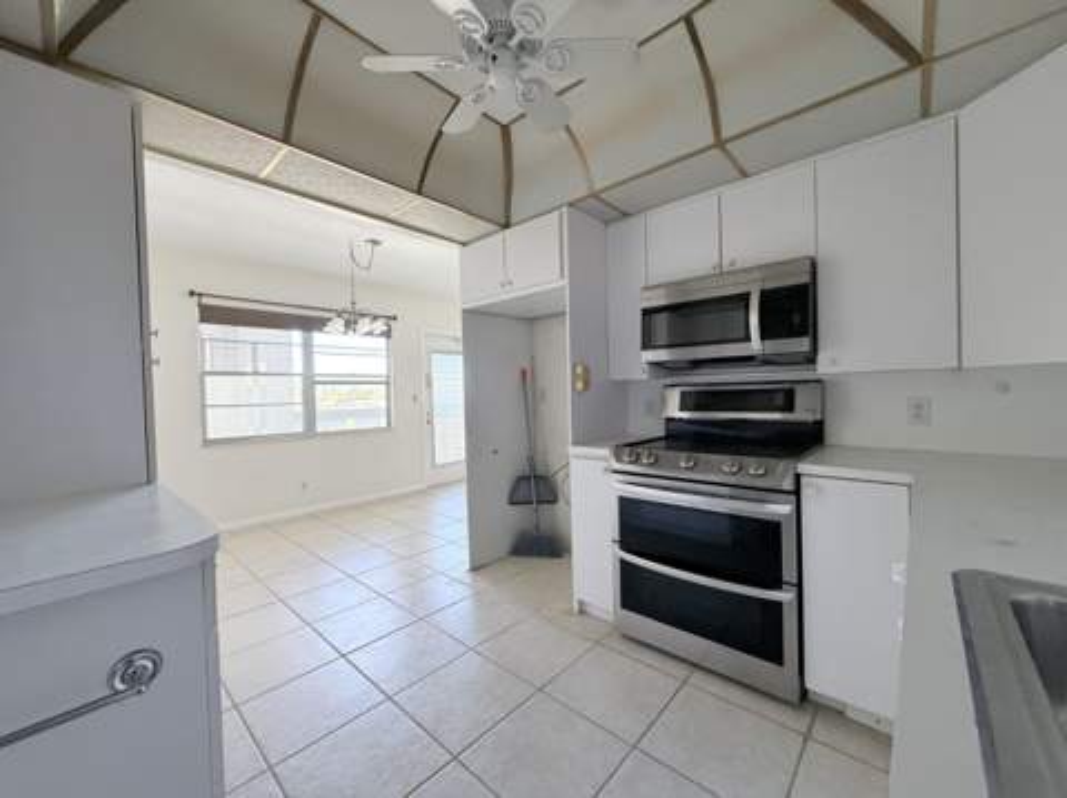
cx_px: 534
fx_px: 431
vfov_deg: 85.6
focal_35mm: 14
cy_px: 399
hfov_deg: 102.1
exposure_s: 1/99
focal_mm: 2.22
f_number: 2.2
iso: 250
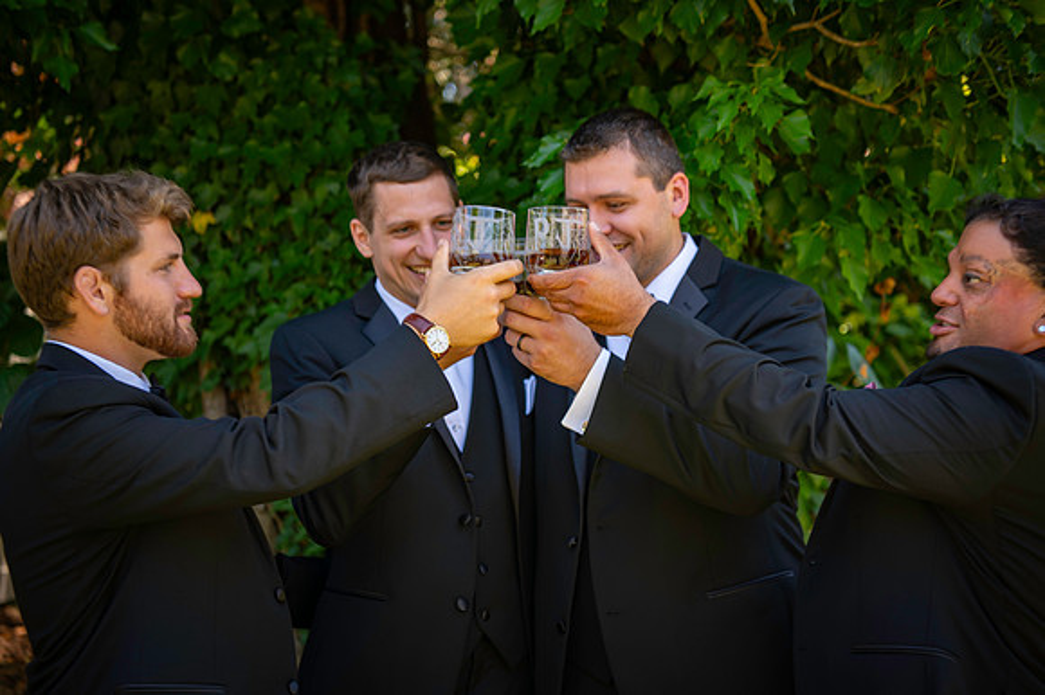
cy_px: 348
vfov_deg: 27.0
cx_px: 522
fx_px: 1451
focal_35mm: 50
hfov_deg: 39.6
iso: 100
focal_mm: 50
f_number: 2.8
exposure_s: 1/125
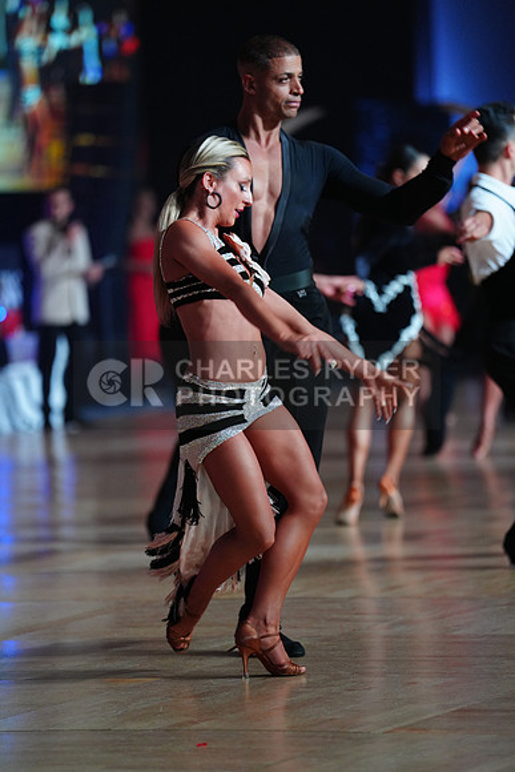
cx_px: 258
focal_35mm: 200
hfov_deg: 6.9
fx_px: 4289
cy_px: 386
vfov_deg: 10.3
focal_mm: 200
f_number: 2.8
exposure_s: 1/400
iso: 2000
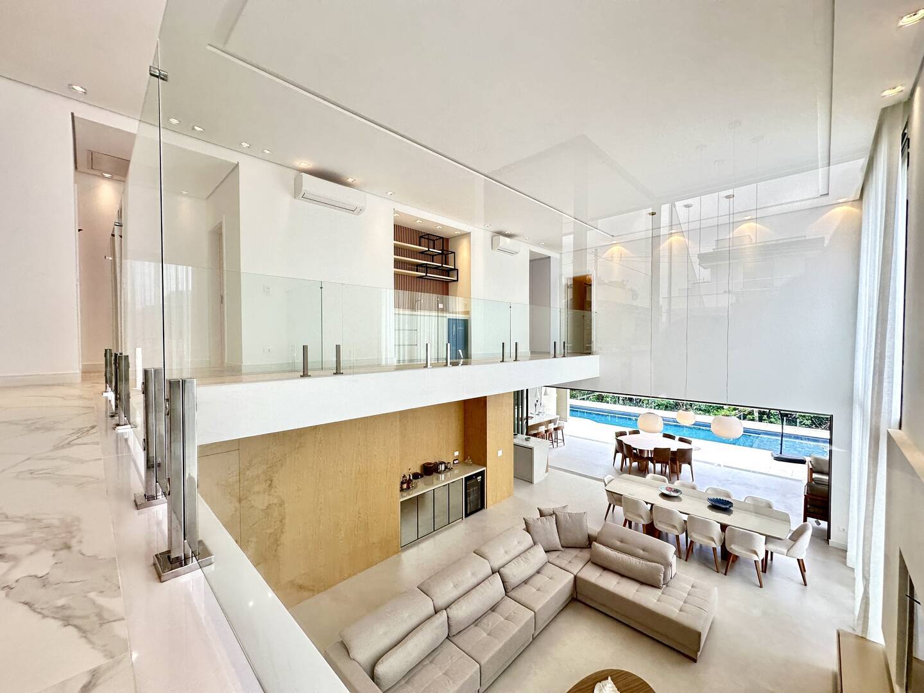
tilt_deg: -1.6
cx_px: 462
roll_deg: +1.1
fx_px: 374
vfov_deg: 85.7
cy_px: 346
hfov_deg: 102.1
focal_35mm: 14
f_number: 2.2
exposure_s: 1/120
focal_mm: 2.22
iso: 80
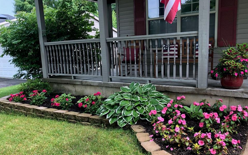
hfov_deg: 59.6
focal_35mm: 32
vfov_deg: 39.3
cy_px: 93
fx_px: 216
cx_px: 132
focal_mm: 3.99
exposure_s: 1/120
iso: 32
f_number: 1.8
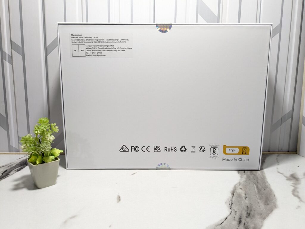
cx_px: 152
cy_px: 114
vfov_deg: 51.4
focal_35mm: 27
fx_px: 238
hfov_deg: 65.3
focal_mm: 4.38
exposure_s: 1/99.9
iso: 152
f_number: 1.73
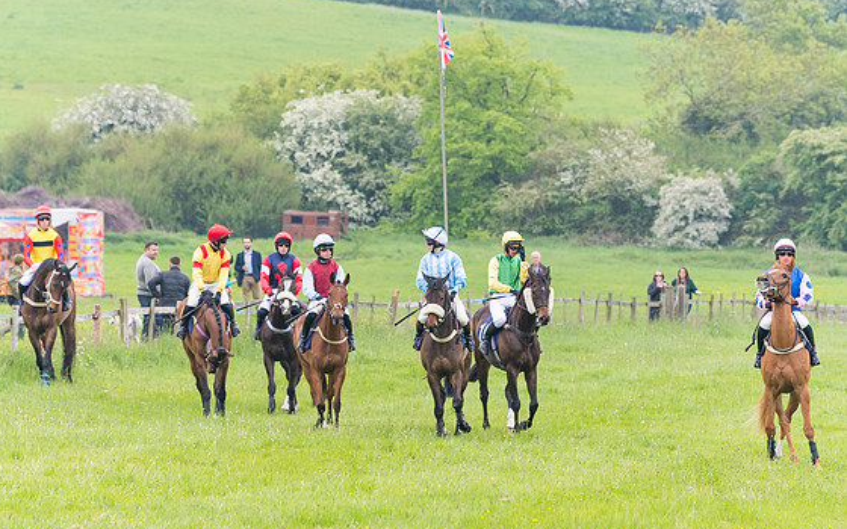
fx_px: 7017
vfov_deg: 4.3
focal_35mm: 304
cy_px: 214
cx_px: 434
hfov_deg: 6.9
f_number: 4
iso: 400
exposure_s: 1/1250
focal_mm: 160
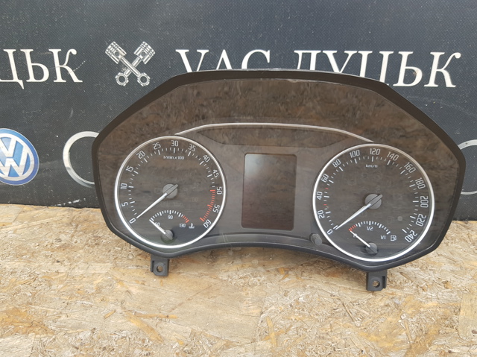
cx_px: 238
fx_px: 358
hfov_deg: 67.3
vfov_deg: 53.0
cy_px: 178
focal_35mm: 26
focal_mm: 4.2
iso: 40
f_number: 1.7
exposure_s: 1/162
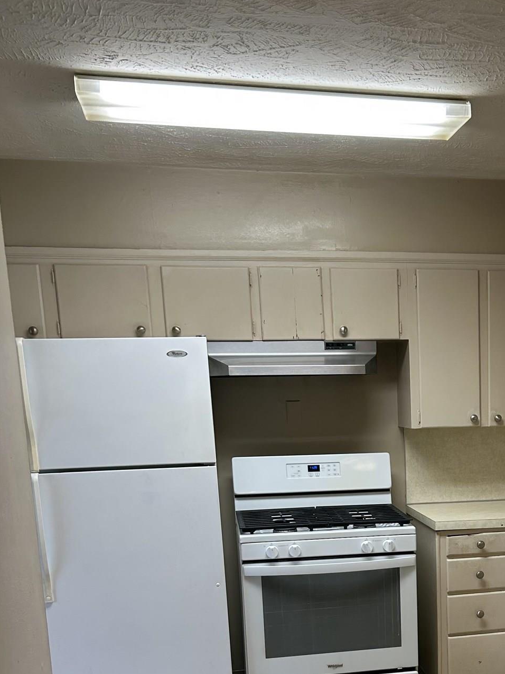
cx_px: 454
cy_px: 564
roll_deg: +1.3
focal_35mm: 47
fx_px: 914
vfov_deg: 38.5
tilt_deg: -9.0
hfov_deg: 29.6
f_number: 1.5
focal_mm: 5.7
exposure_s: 1/132
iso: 64
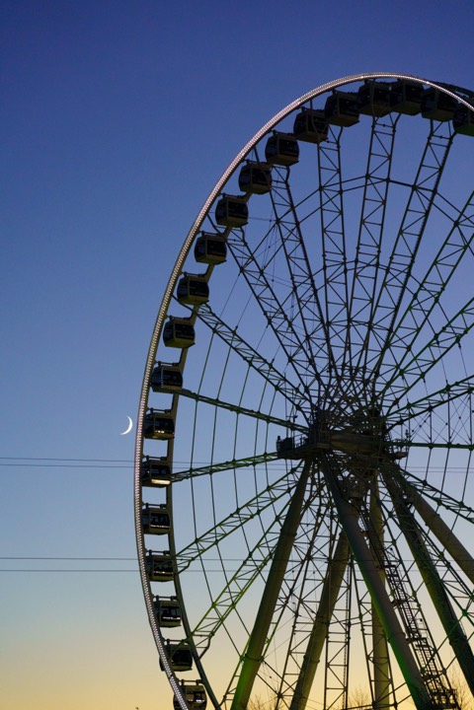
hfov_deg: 13.3
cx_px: 237
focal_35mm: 103
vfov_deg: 19.8
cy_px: 355
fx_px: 2034
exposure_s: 1/200
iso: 5000
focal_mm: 103
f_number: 4
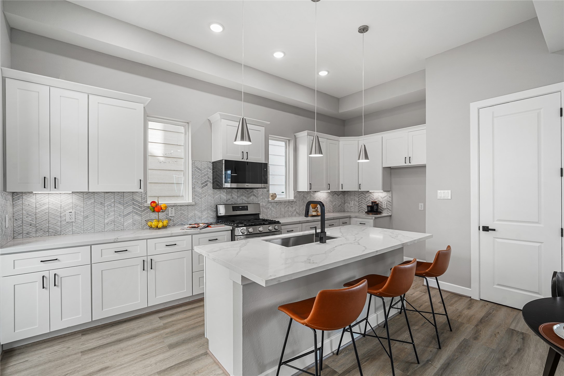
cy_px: 188
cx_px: 282
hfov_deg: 96.7
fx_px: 251
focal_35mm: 16
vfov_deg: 73.7
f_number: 8
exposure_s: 1/2.5
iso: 100
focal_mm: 16
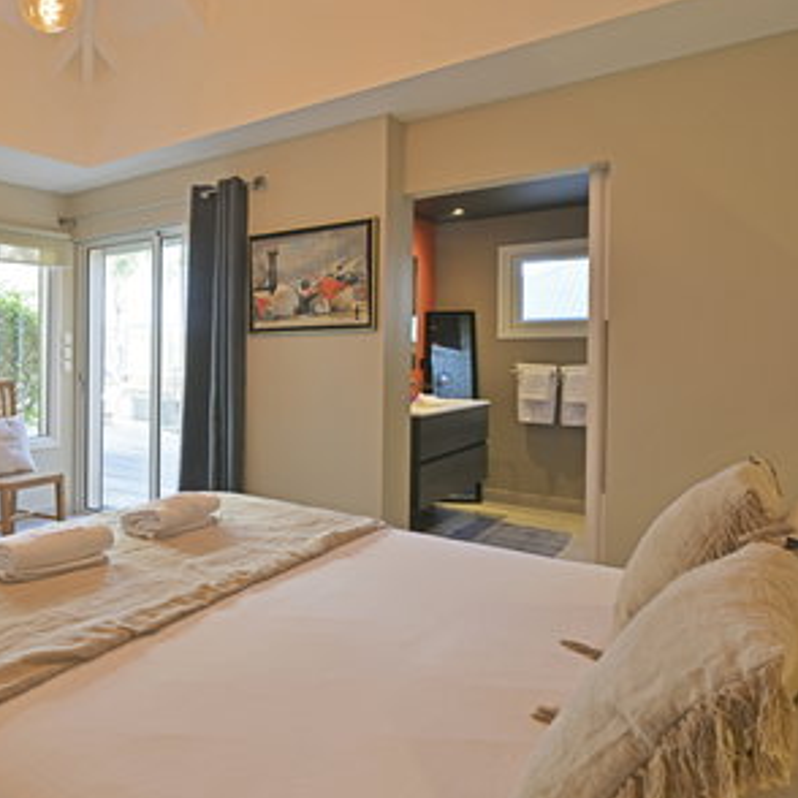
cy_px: 418
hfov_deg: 54.2
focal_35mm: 25
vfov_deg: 62.9
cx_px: 68
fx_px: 652
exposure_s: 1/13
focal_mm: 16
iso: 250
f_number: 13
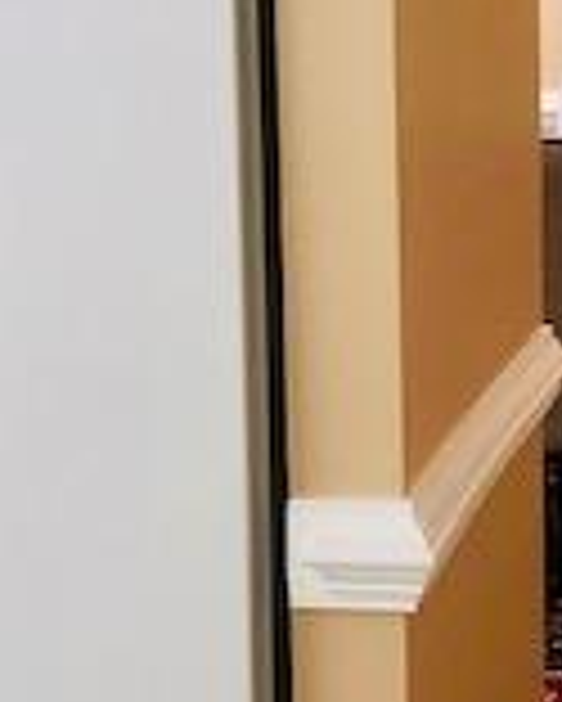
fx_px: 2326
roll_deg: -0.4
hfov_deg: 13.6
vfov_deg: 17.1
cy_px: 342
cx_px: 566
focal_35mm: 112
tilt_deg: -11.5
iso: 40
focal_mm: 3.99
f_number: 1.8
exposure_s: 1/17
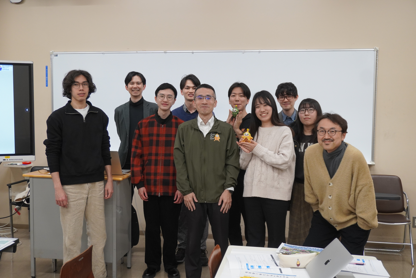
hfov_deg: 49.6
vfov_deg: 34.2
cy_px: 139
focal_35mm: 39
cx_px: 208
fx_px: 451
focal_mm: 26
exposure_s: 1/160
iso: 1000
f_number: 4.5
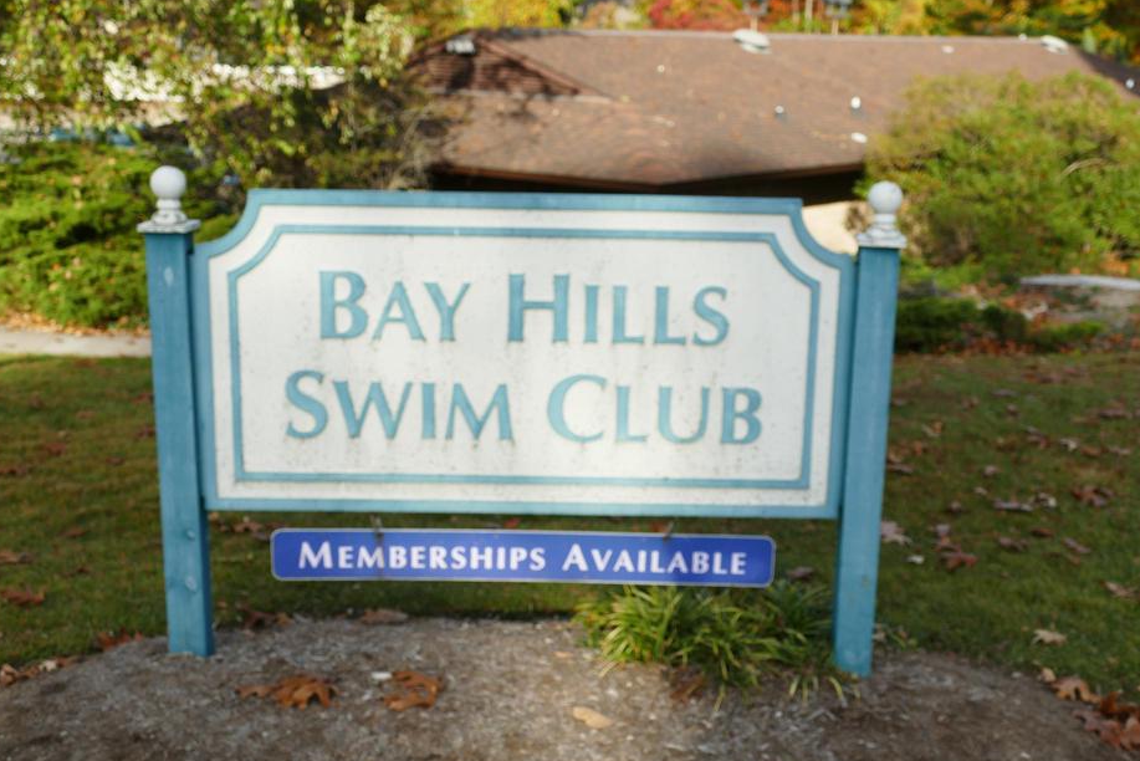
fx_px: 1520
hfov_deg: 41.1
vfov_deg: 28.1
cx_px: 583
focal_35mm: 48
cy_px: 400
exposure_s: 1/500
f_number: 3.2
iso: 125
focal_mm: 15.76
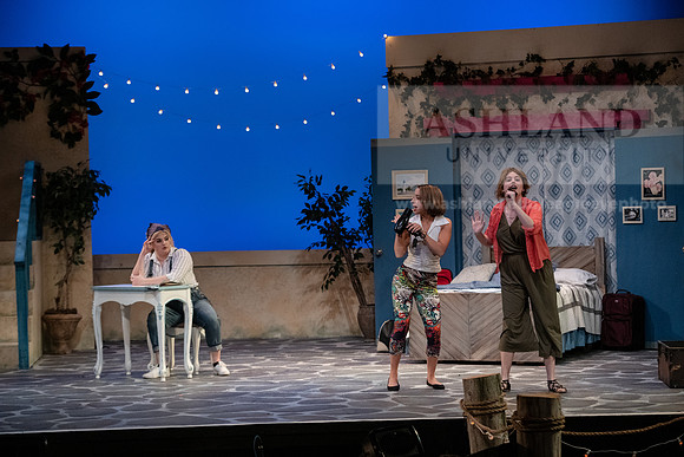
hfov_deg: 20.4
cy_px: 228
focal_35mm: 100
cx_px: 342
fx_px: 1900
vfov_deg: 13.7
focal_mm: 100
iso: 4000
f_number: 3.5
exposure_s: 1/400
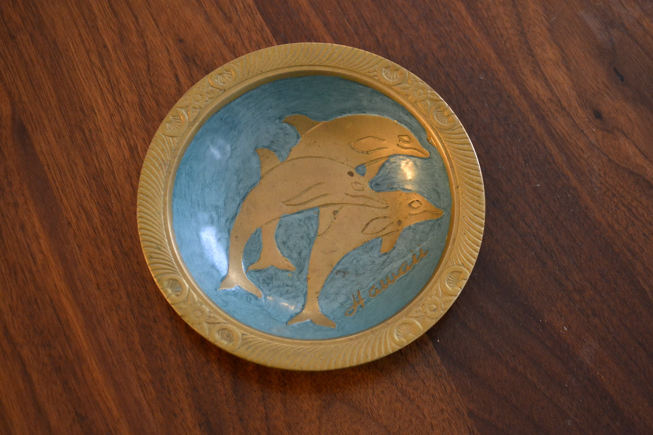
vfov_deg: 20.6
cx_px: 326
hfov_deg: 30.5
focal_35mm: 66
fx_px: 1197
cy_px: 218
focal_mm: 44
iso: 2500
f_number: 5.3
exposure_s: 1/60
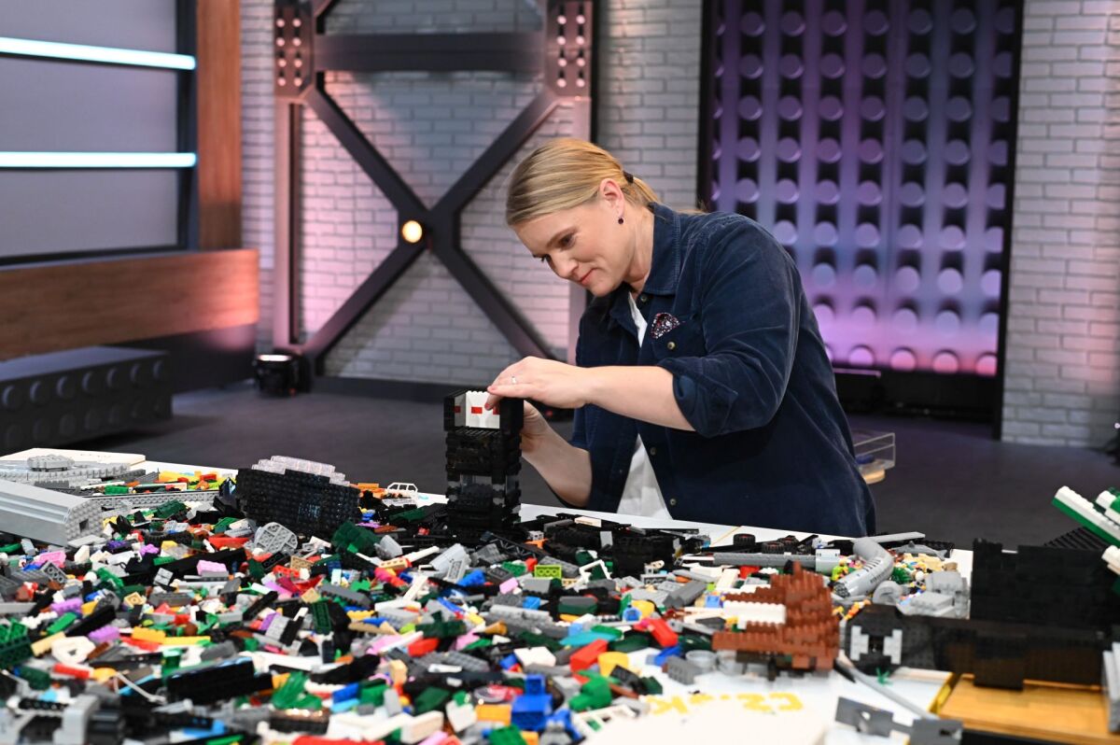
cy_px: 372
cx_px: 560
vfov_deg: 26.9
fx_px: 1554
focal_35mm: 50
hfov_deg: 39.6
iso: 2500
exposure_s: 1/160
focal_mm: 50
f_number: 4
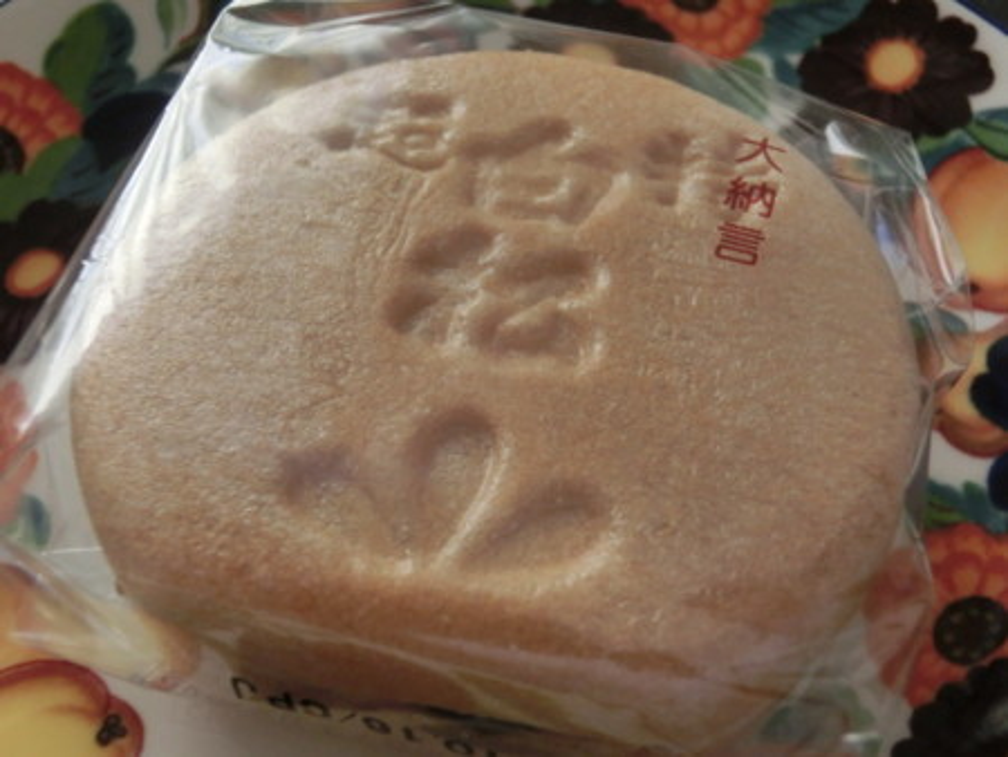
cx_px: 504
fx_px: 1107
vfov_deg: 37.8
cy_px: 378
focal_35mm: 38
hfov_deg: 49.0
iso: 400
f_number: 3.9
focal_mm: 6.67
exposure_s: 1/25
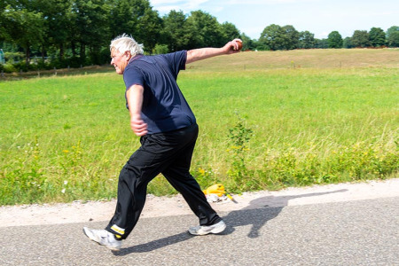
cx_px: 200
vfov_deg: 31.9
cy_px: 133
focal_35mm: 42
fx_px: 465
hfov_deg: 46.4
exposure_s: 1/250
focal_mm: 42
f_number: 8
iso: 110
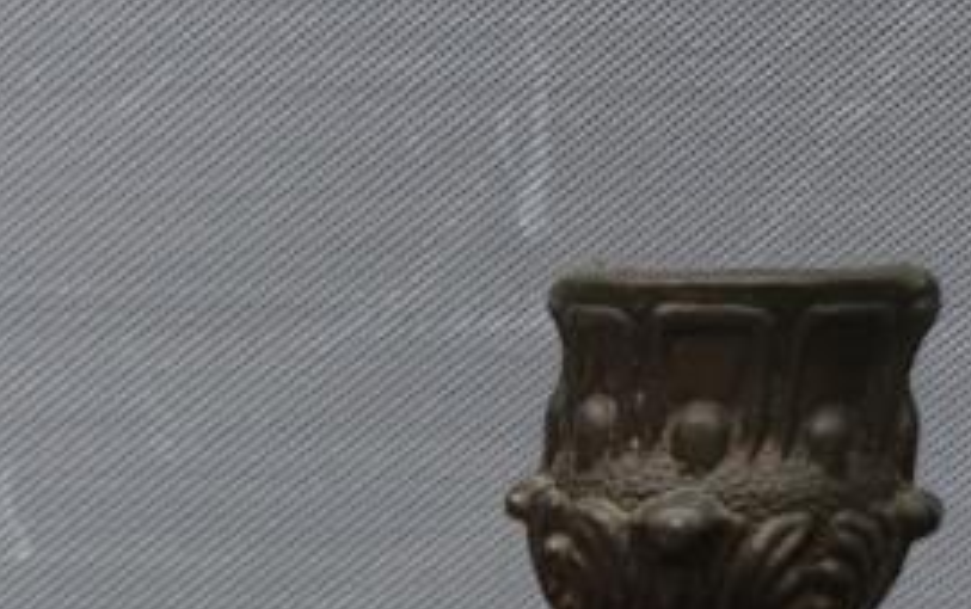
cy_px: 1454
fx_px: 2755
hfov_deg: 19.1
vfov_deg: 10.8
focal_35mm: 104
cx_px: -136
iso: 50
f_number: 2.4
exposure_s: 1/252
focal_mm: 4.3
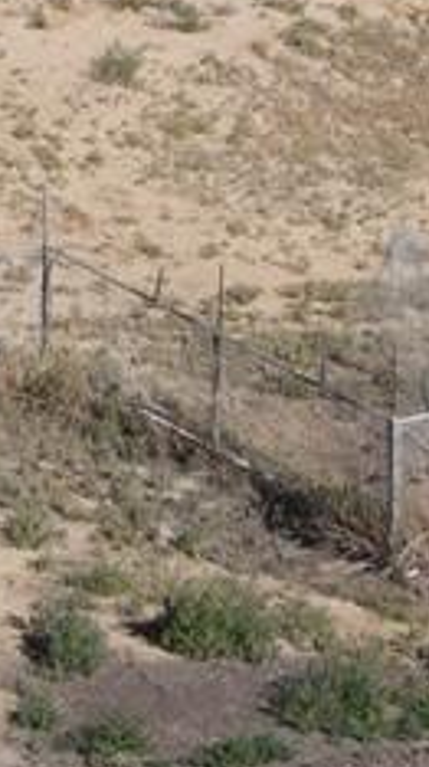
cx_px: -455
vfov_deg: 10.9
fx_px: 3633
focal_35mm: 179
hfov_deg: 6.5
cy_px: -810
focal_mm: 4.5
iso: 100
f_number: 2.8
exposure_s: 1/640
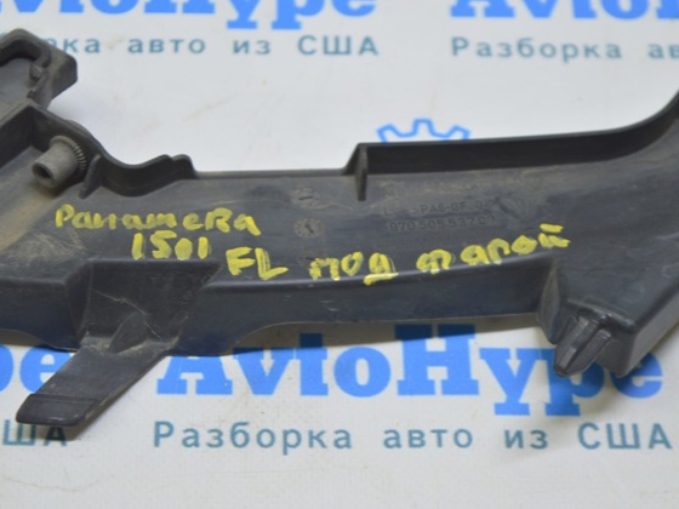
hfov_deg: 21.6
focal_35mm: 91
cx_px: 292
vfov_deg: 16.3
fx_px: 1776
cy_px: 253
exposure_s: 1/20
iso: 400
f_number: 5.6
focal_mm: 55
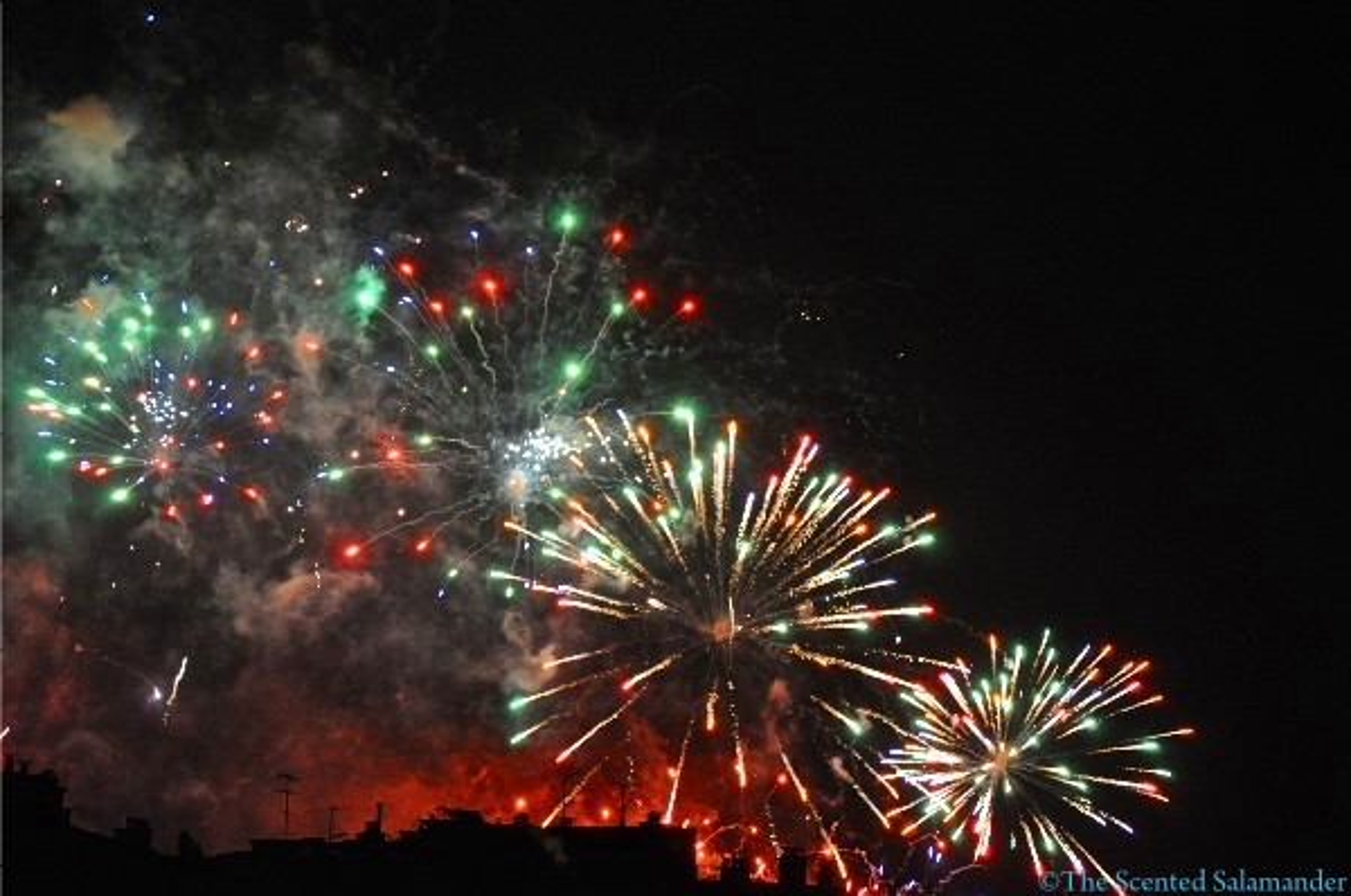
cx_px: 676
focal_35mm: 158
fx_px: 5901
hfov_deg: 13.1
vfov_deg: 8.7
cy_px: 448
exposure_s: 1/20
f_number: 5.6
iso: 1600
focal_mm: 105
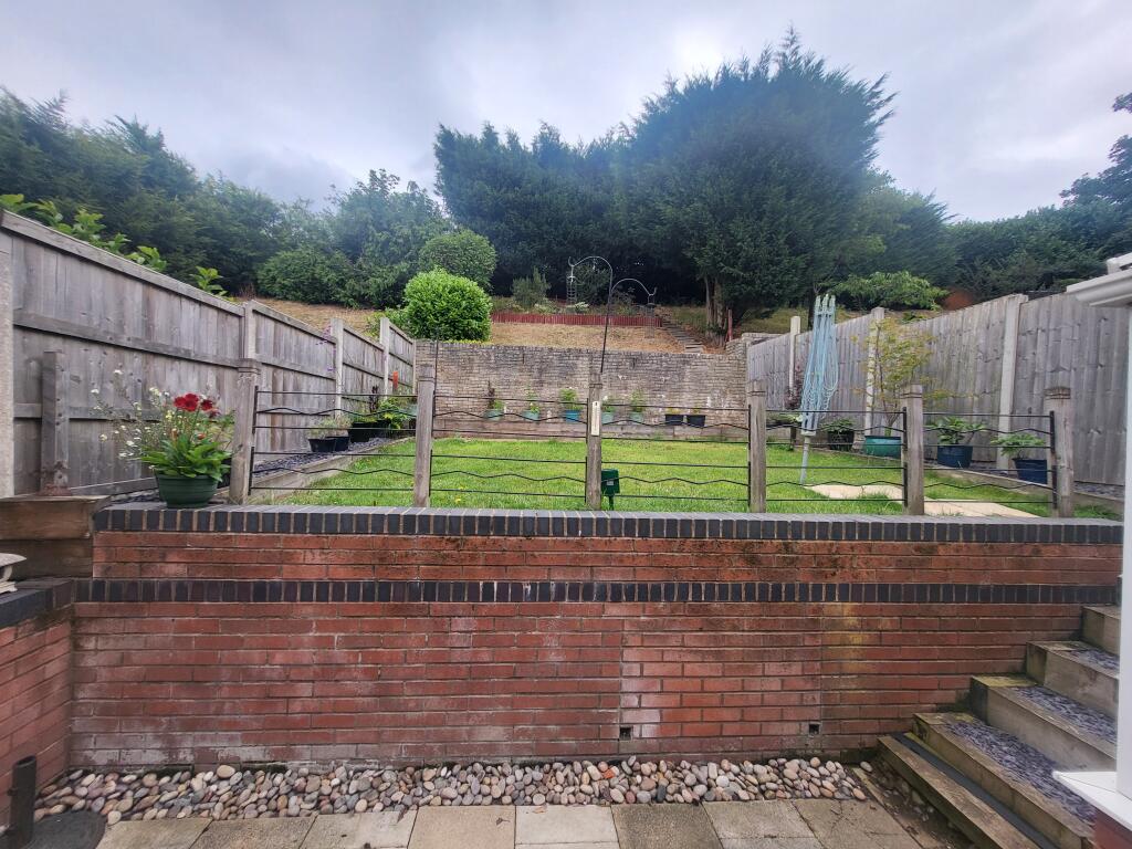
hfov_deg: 106.2
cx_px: 566
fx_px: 425
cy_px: 424
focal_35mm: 13
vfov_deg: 89.9
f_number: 2.2
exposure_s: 1/347
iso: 32
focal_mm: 1.74
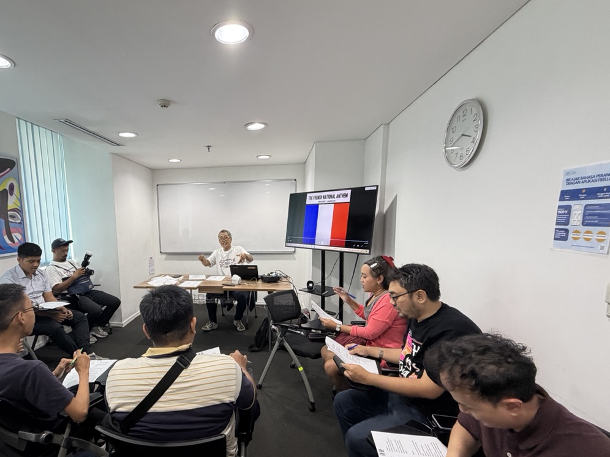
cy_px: 265
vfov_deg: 71.1
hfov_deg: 86.2
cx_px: 233
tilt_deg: -8.6
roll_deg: +0.3
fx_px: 317
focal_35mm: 18
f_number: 2.2
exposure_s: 1/100
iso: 250
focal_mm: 2.22
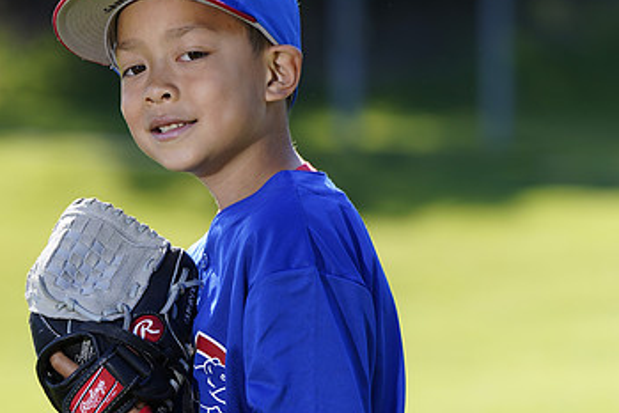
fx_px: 5711
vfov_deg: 4.1
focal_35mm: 332
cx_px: 283
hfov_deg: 6.2
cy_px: 459
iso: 100
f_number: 5
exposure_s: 1/250
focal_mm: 200
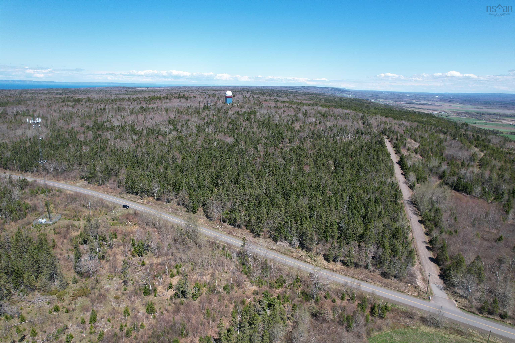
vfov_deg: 57.2
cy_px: 172
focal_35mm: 22
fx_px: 315
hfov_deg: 78.6
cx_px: 258
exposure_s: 1/1500
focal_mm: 8.38
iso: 100
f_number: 2.8
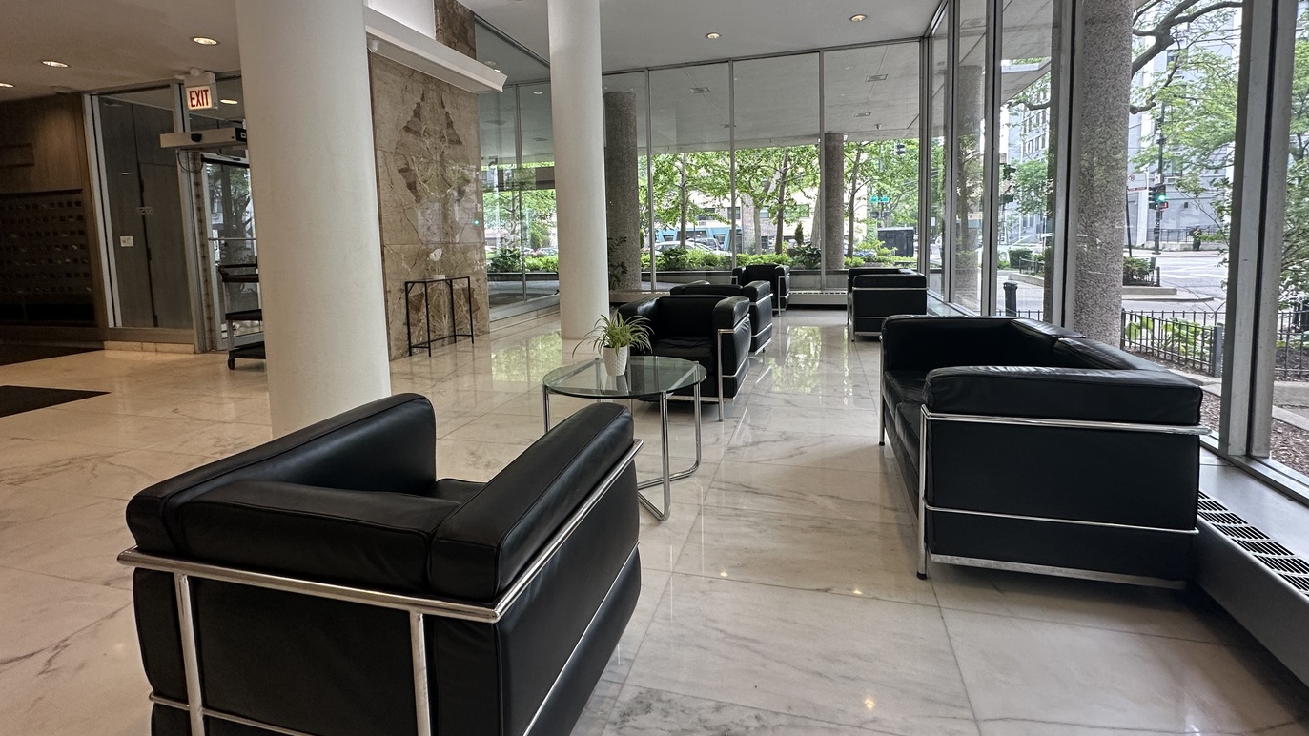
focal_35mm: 16
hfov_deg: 99.3
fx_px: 555
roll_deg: +1.0
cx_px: 681
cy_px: 280
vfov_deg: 66.2
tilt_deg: -3.0
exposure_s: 1/120
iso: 160
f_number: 2.2
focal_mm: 2.22
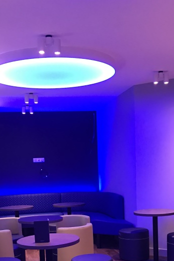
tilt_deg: -6.7
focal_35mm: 52
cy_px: 217
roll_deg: +1.8
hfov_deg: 26.0
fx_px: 377
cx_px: 88
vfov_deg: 36.6
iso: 100
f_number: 1.8
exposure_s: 1/10
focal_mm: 3.99
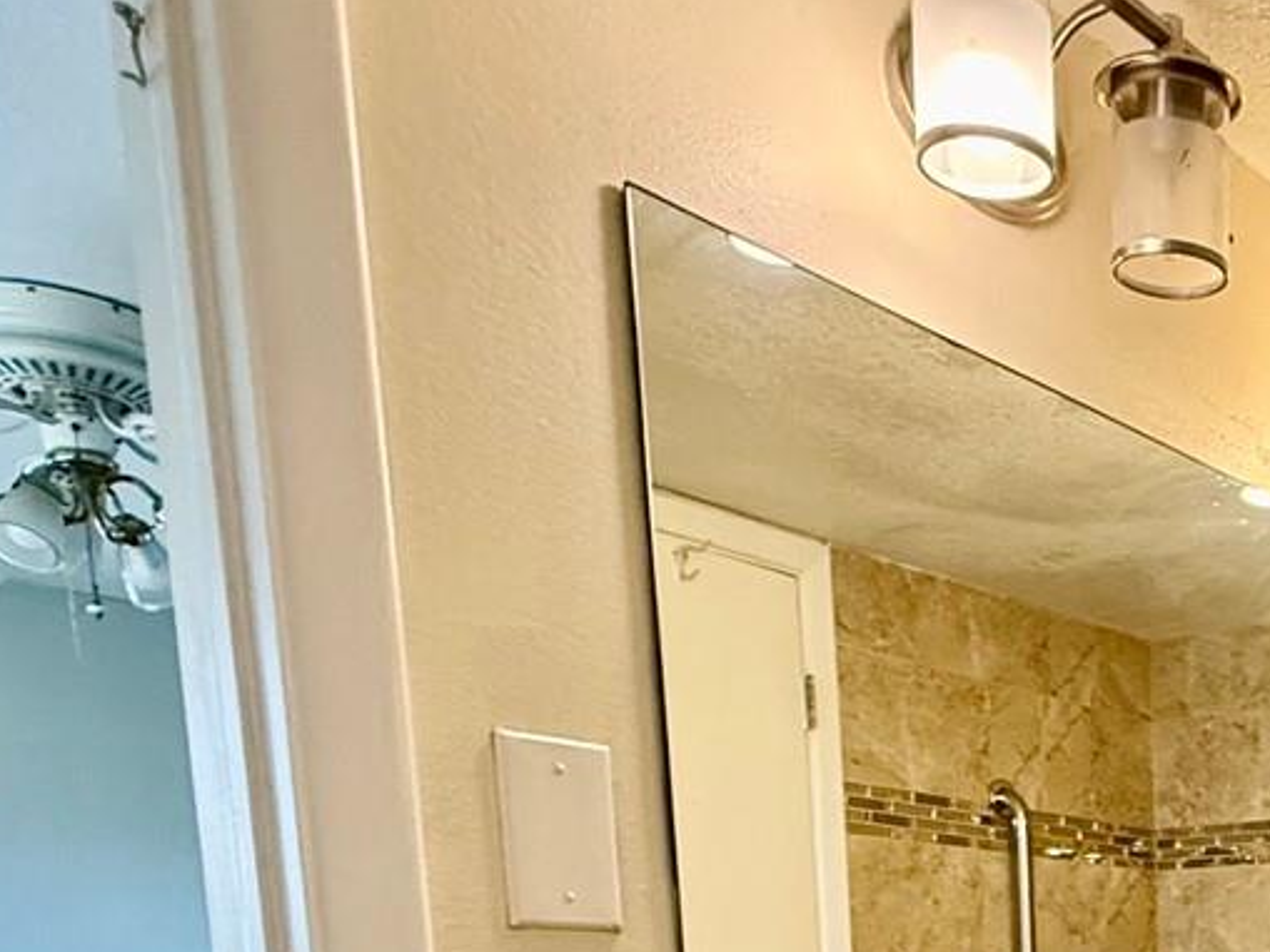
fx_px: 1615
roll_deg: +0.0
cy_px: 1244
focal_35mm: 44
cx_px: 1370
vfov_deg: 27.4
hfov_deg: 36.8
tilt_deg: -8.0
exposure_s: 1/60
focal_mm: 2.22
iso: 320
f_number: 2.2
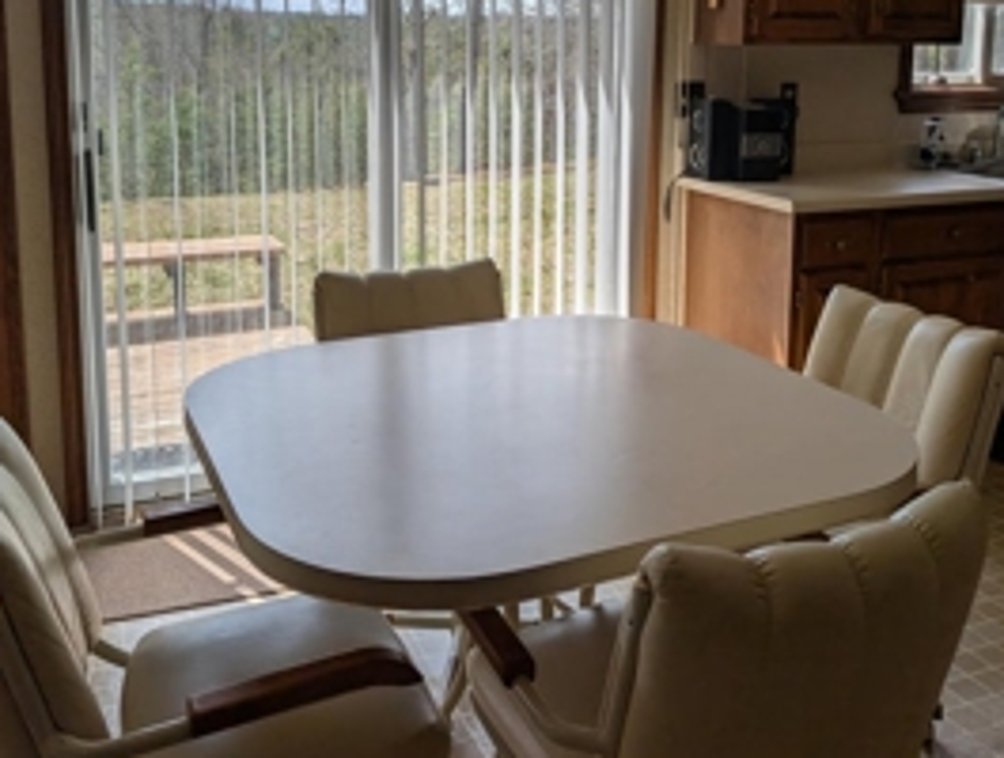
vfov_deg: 38.8
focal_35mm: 36
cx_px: 530
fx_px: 1047
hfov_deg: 51.2
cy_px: 193
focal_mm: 6.9
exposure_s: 1/646
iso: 19
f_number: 1.68
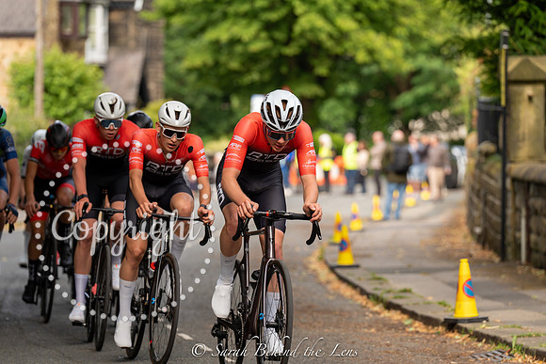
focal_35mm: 188
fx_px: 2852
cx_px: 273
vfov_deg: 7.3
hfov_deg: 10.9
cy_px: 182
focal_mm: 188
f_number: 4
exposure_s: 1/640
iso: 400
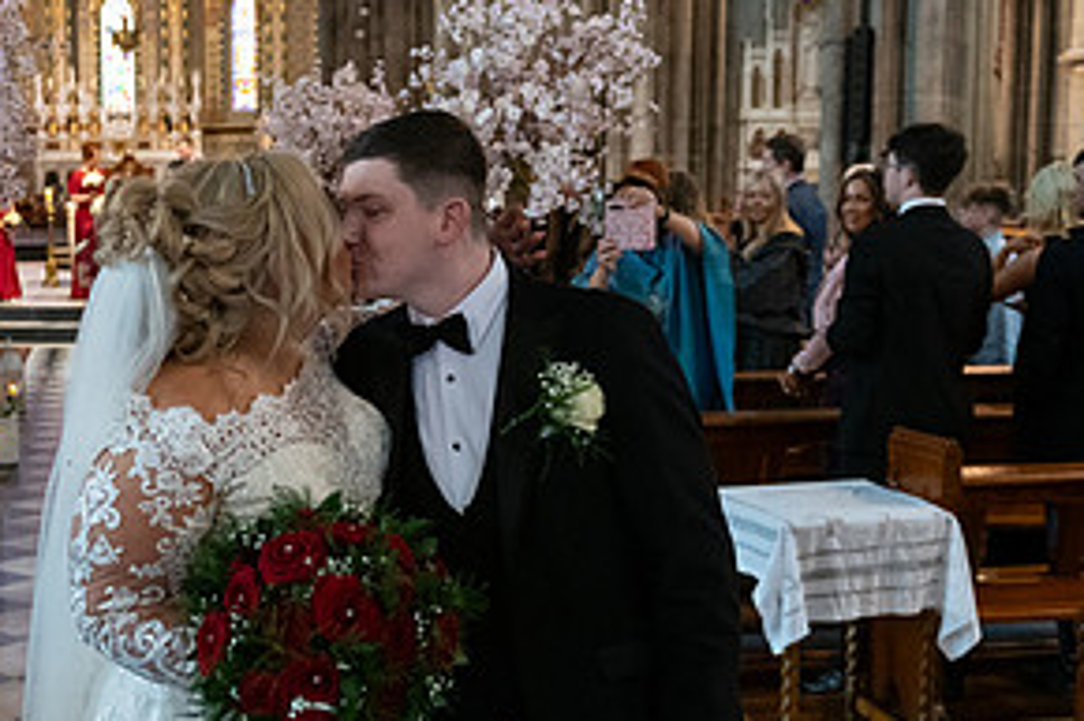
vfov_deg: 26.0
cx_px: 288
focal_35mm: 52
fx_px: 1565
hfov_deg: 37.4
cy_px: 383
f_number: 3.5
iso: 1250
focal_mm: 26
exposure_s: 1/160
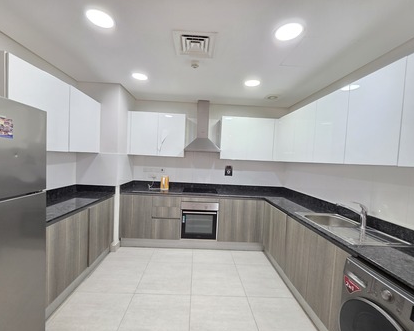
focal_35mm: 14
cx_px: 204
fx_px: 171
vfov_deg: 87.9
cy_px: 170
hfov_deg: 100.7
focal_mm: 2.2
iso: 200
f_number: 1.9
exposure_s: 1/50
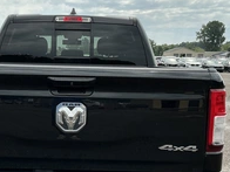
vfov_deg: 25.6
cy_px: 101
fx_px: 379
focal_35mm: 57
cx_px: 70
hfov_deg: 33.4
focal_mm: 3
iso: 25
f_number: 1.8
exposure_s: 1/1626
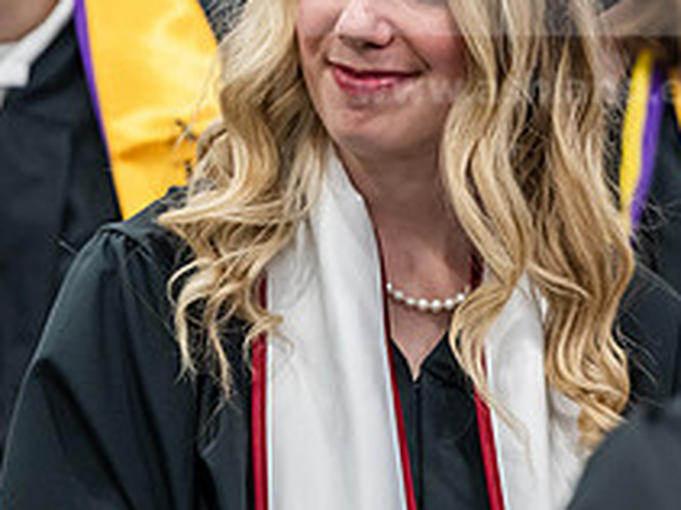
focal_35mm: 241
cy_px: 157
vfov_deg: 6.2
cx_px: 207
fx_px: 4738
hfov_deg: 8.2
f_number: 3.2
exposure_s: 1/200
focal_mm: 91
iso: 2500
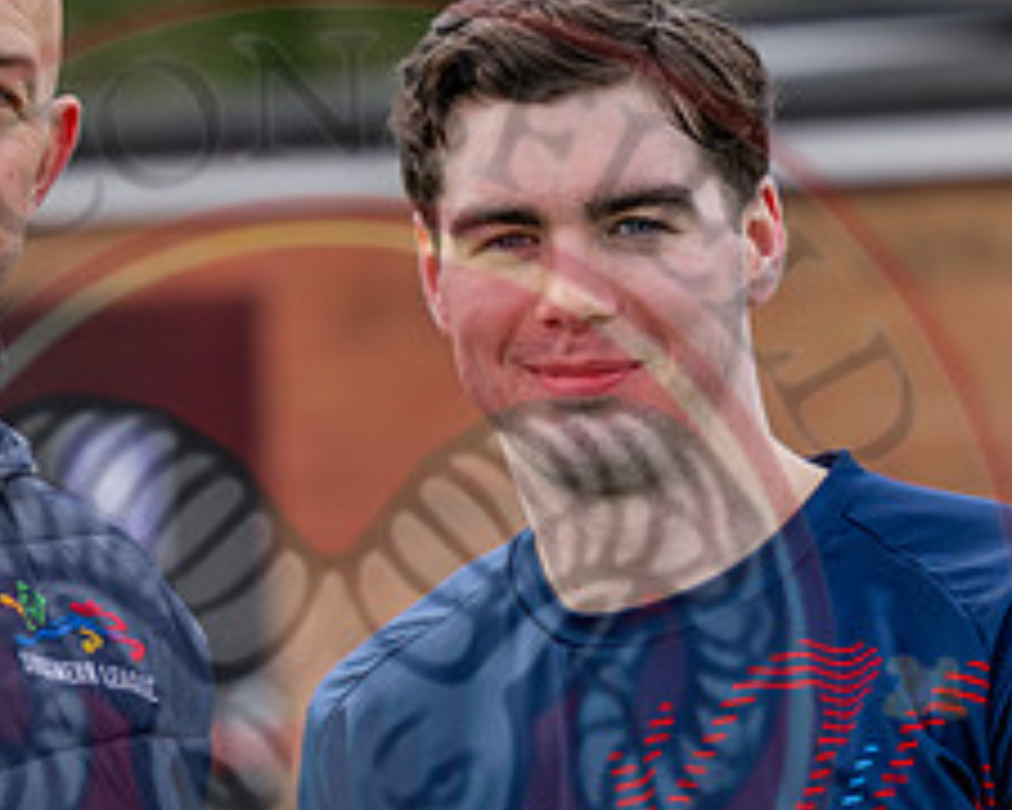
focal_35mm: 408
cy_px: 833
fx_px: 12220
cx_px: 414
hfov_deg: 4.7
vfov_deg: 3.8
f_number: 4
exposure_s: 1/200
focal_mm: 125
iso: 200
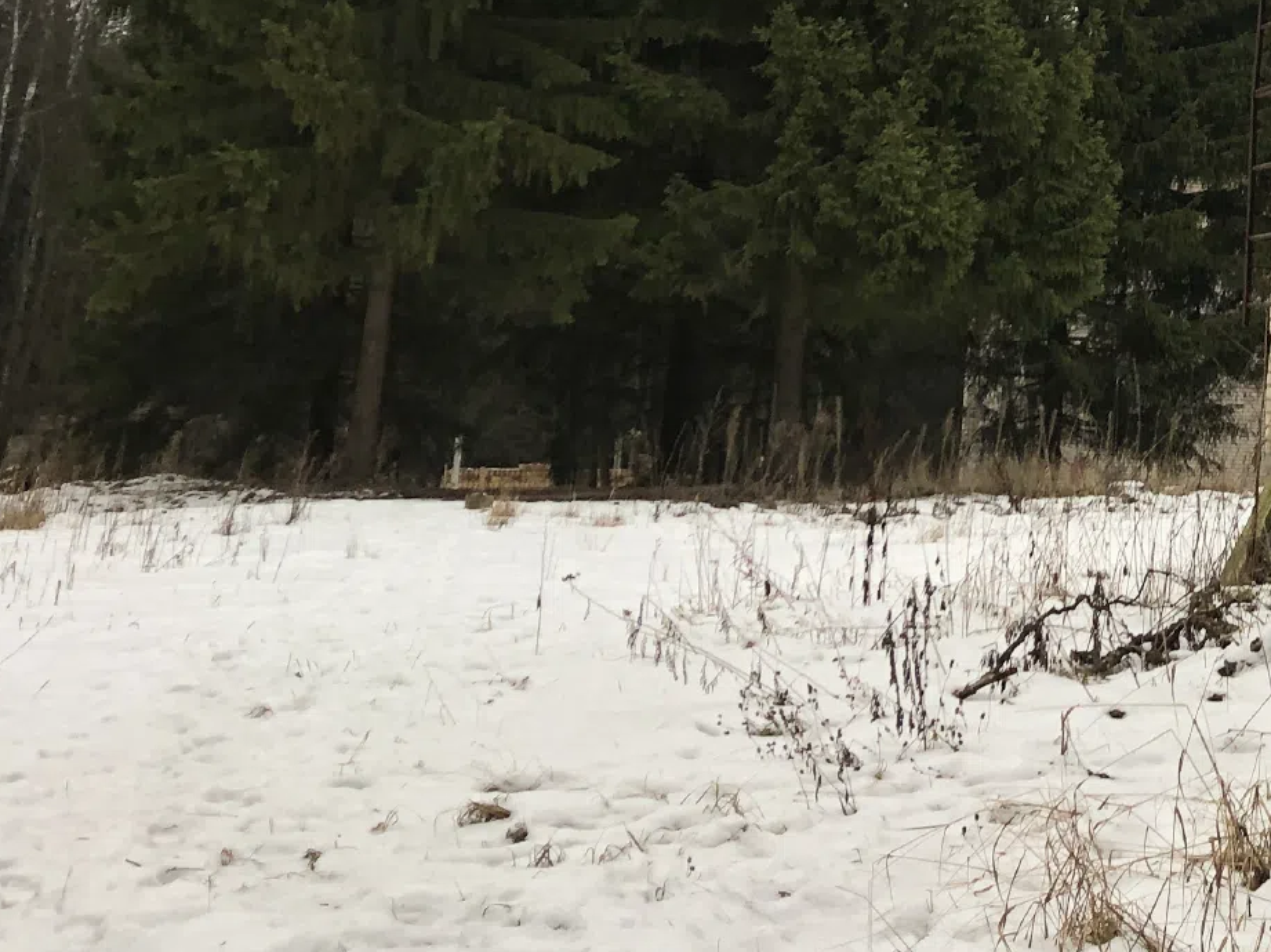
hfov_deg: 24.9
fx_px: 2679
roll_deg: -1.9
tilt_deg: +11.9
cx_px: 1381
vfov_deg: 19.0
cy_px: -195
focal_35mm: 73
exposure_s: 1/120
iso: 40
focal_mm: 4
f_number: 1.8
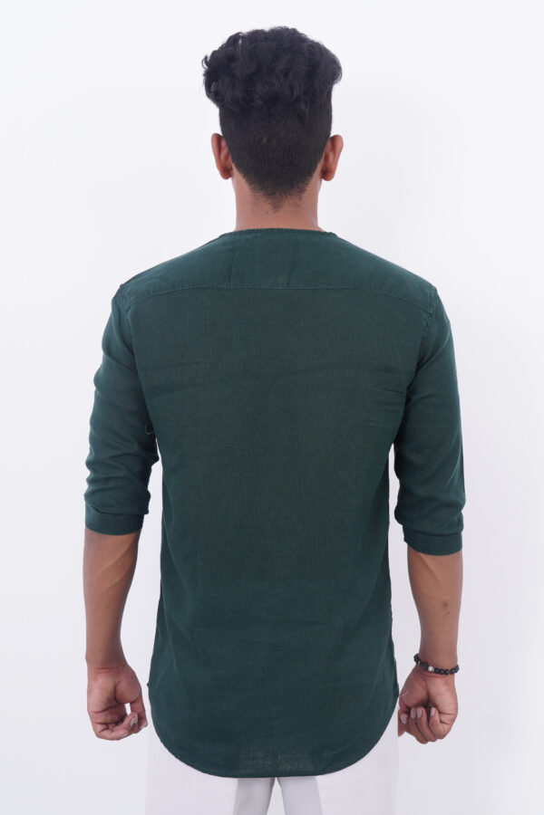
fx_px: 1224
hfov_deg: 25.1
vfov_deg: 36.9
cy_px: 408
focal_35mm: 54
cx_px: 272
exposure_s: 1/100
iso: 200
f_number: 8
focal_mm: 36
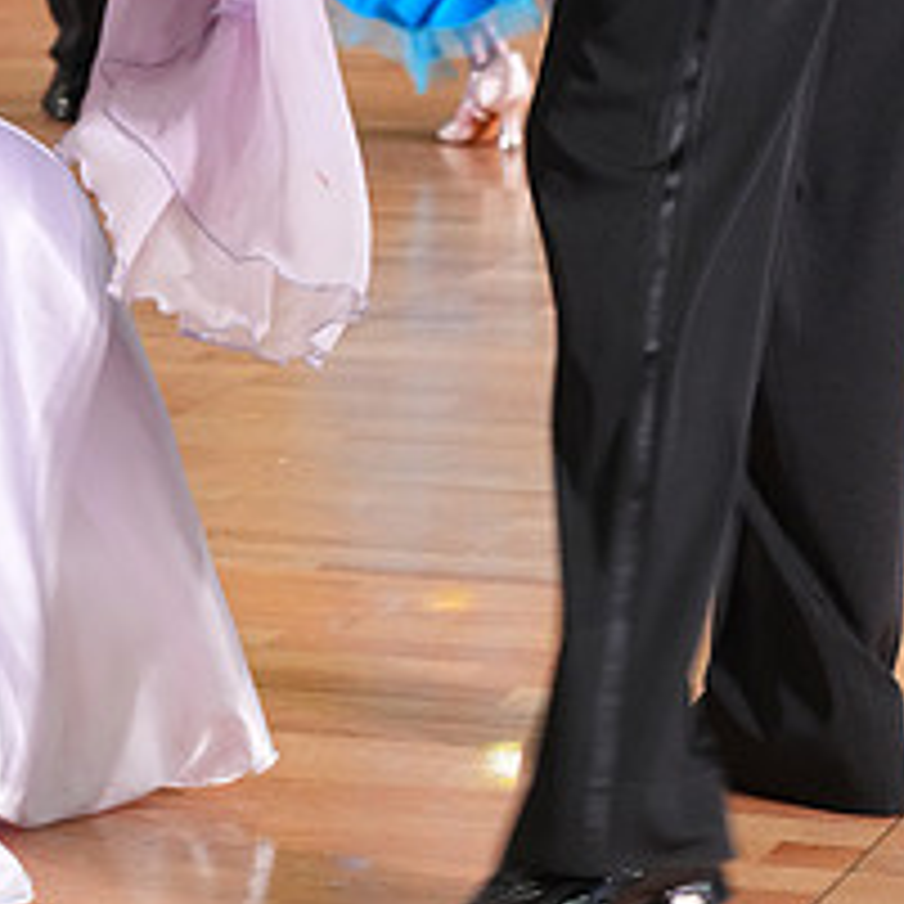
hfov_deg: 10.2
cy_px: -328
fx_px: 5082
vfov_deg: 9.9
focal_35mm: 172
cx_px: 286
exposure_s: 1/200
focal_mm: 70
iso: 3200
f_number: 5.6
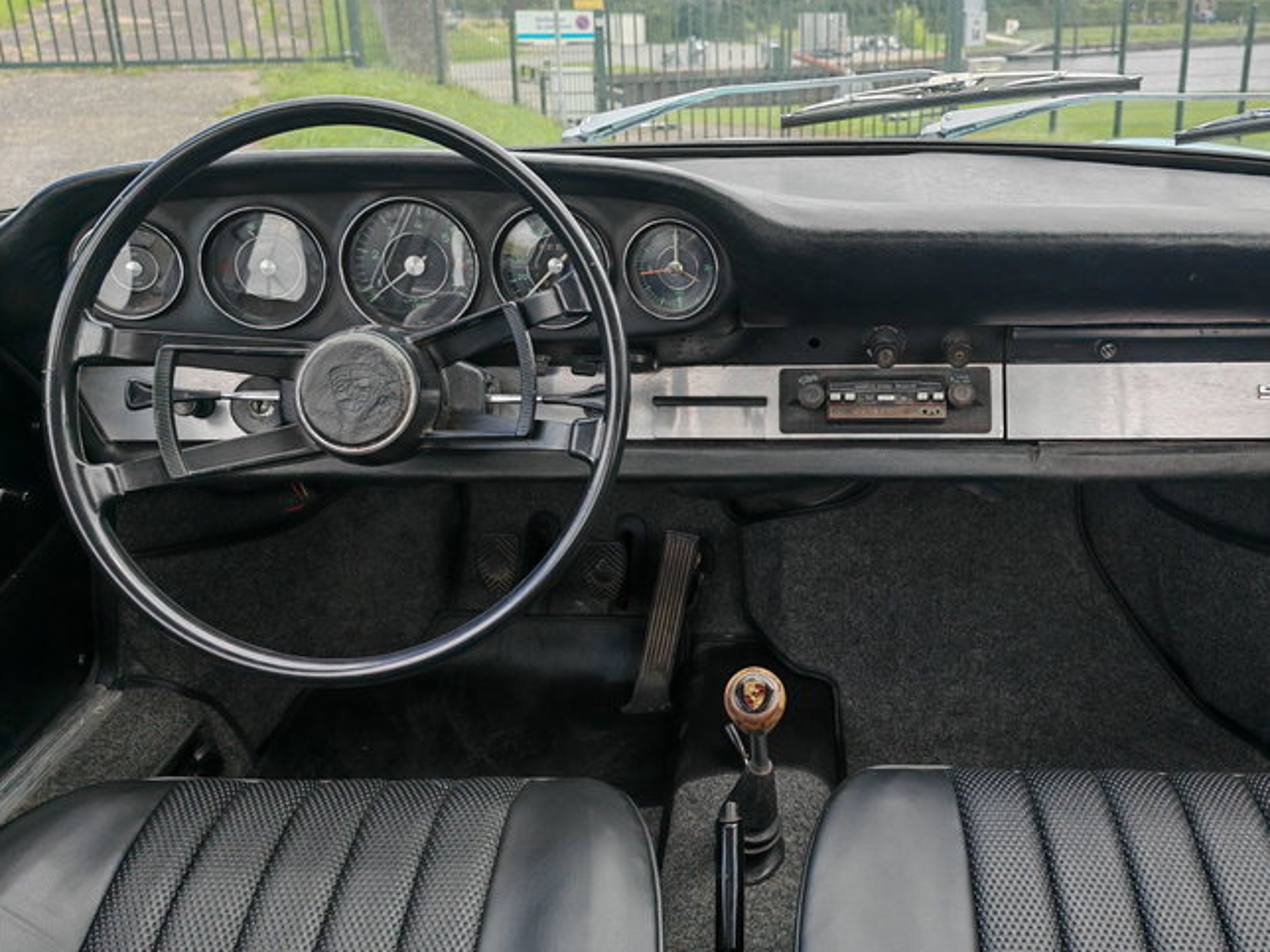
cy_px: 398
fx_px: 1137
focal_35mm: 31
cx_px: 751
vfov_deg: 45.3
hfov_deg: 58.0
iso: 50
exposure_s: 1/420
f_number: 1.6
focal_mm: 5.4
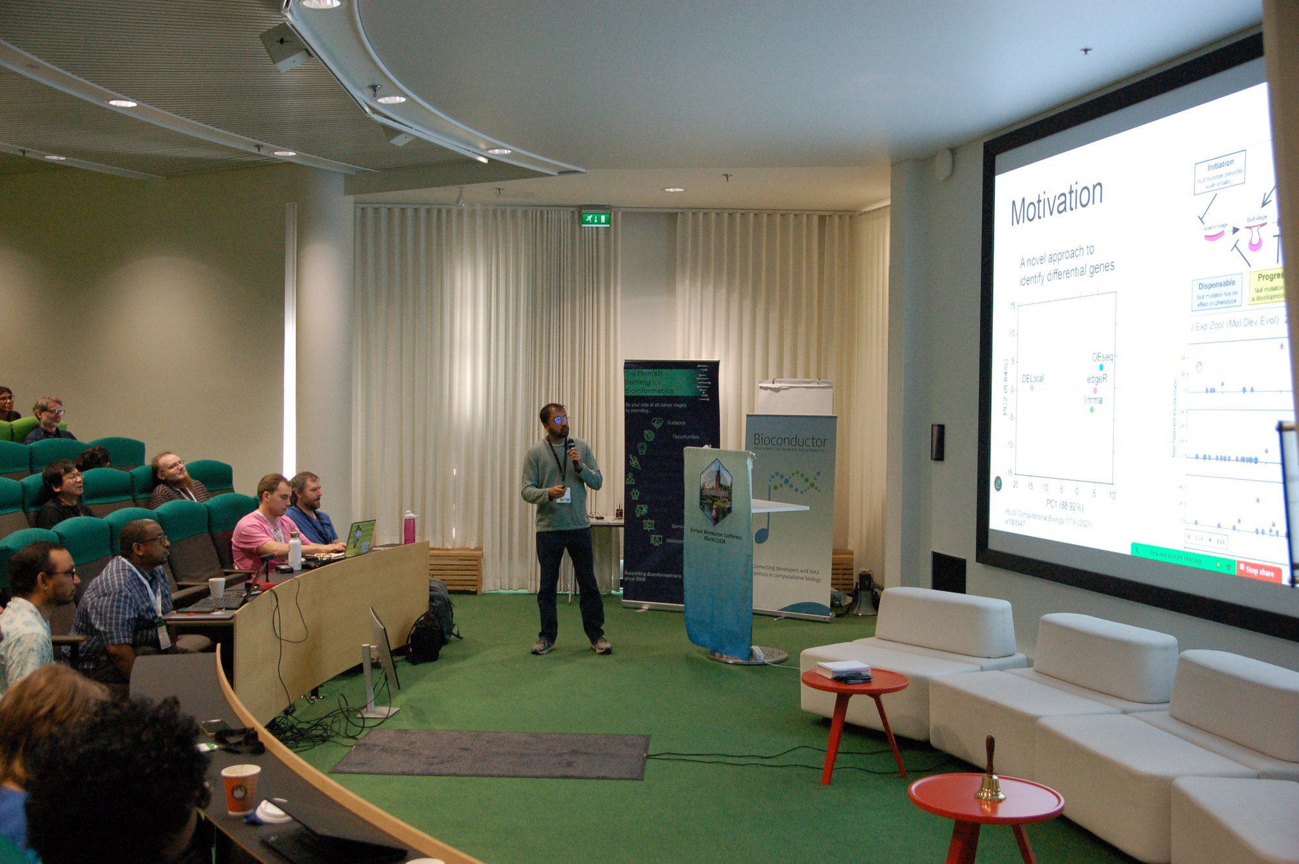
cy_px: 432
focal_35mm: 36
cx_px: 650
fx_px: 1298
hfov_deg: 53.2
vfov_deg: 36.8
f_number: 4.5
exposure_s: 1/125
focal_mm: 24
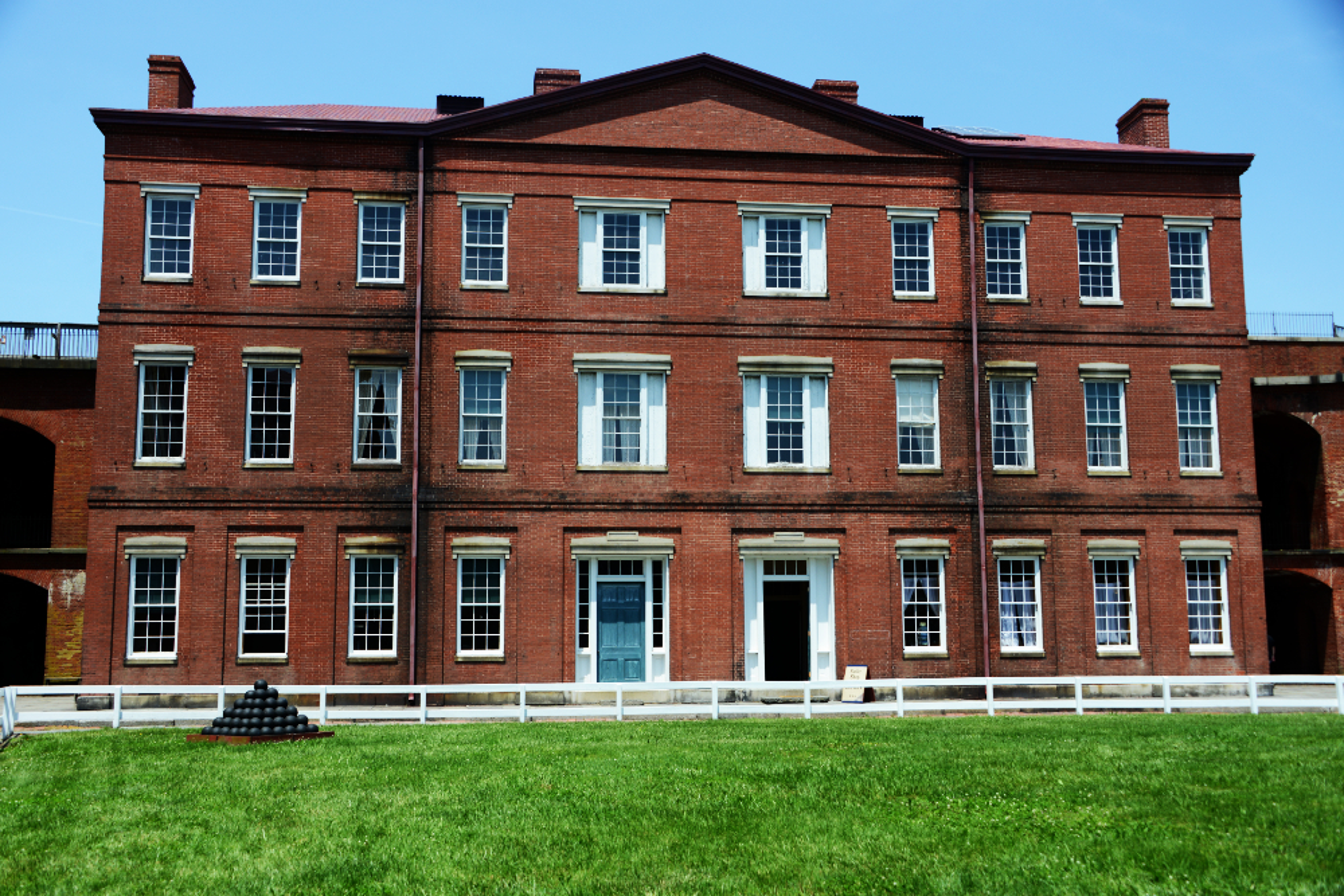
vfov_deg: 37.9
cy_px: 448
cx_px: 672
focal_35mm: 35
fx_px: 1307
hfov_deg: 54.4
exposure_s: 1/1000
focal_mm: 35
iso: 200
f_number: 5.6
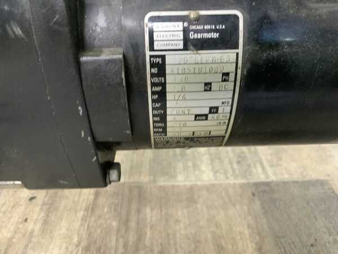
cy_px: 127
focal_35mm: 29
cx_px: 169
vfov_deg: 48.2
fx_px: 283
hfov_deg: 61.7
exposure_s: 1/40
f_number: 1.8
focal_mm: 3
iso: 250
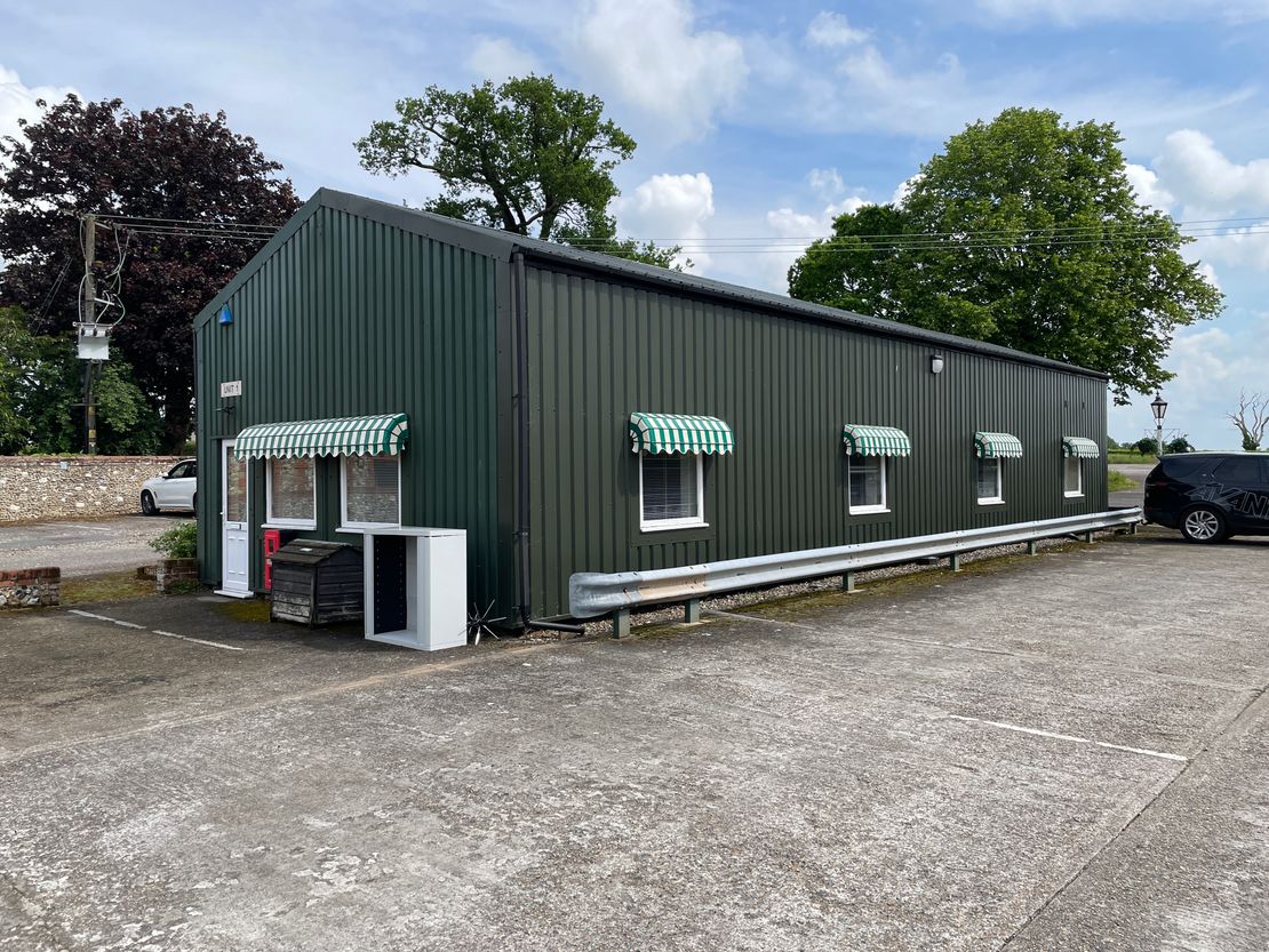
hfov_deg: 67.3
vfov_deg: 53.1
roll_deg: +0.6
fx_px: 953
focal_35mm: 26
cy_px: 476
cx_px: 634
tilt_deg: +1.2
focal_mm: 4.2
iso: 32
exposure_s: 1/2506
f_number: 1.6
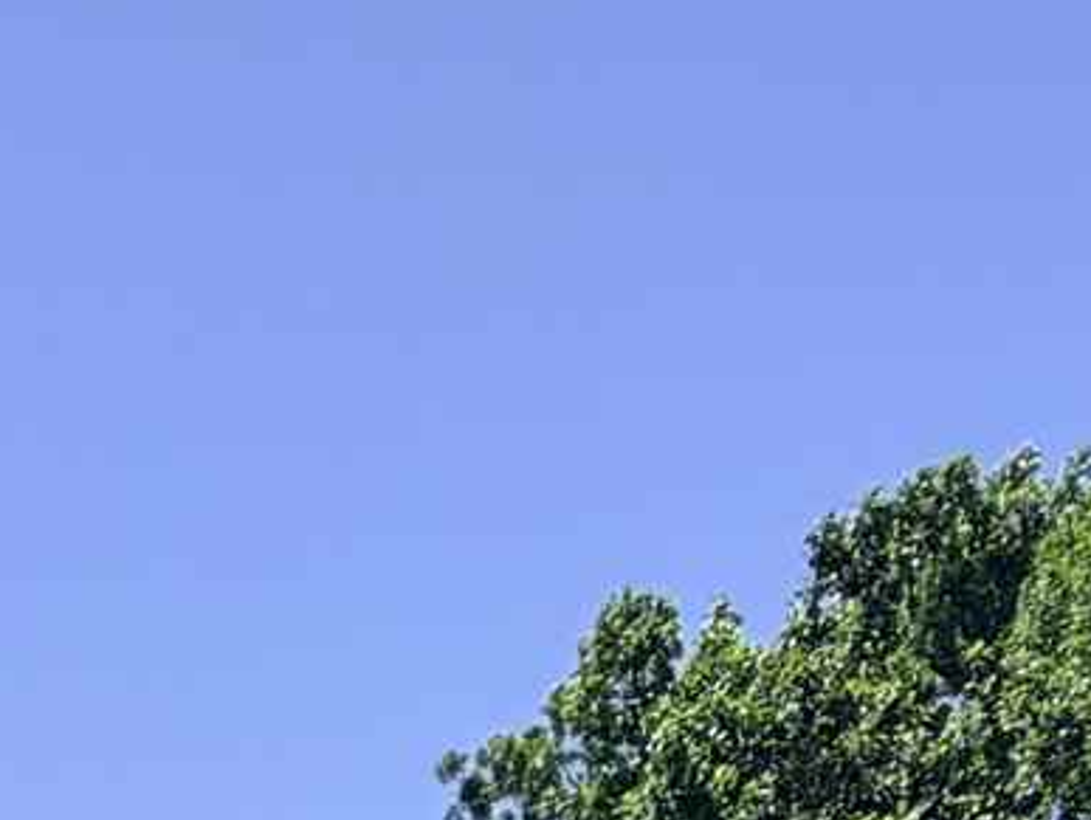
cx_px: -685
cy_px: 2812
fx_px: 3502
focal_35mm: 111
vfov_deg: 9.1
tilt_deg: -11.2
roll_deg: +1.4
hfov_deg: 15.8
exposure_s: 1/928
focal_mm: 2.22
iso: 20
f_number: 2.2
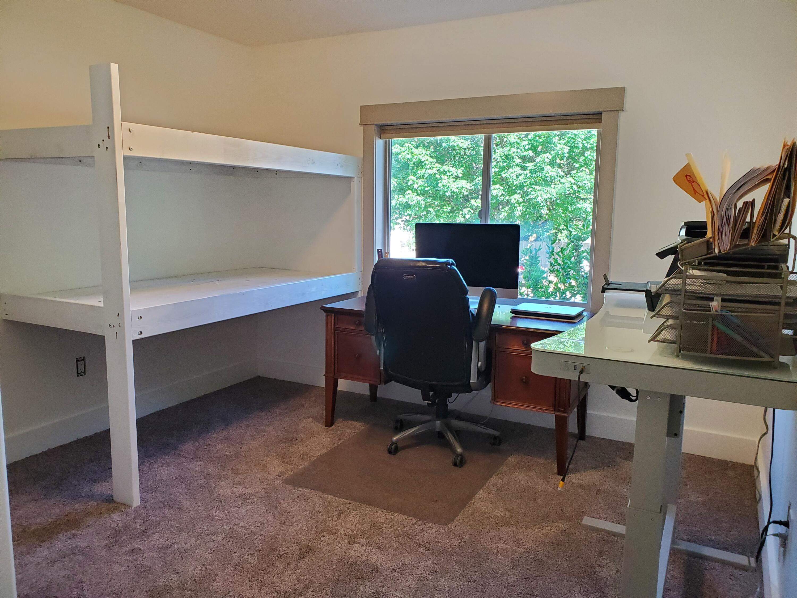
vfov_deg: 53.1
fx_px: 599
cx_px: 398
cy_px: 299
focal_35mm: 26
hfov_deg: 67.3
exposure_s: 1/120
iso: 400
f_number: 2.4
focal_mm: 4.3
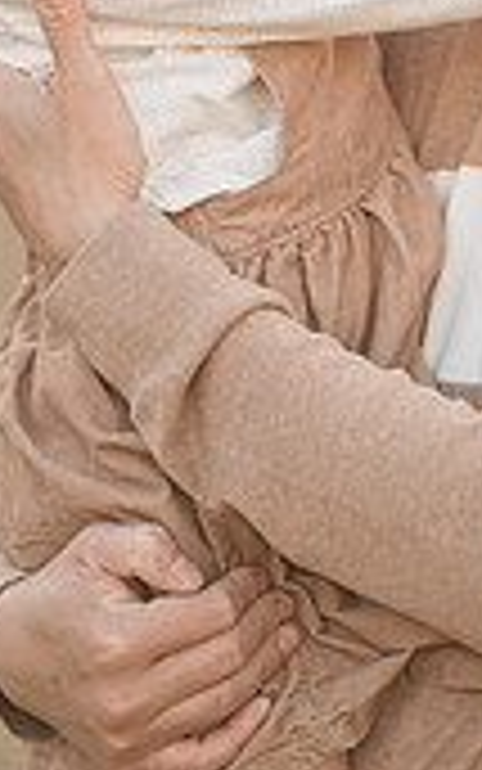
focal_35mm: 228
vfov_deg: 9.1
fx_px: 4788
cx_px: 423
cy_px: -50
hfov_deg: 5.8
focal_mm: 85
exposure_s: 1/400
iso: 80
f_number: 1.8
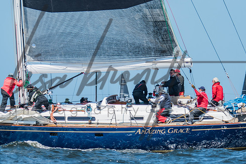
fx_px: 4086
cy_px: 143
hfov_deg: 3.4
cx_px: 151
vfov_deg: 2.3
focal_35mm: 598
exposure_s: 1/400
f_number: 5.3
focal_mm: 200
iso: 100
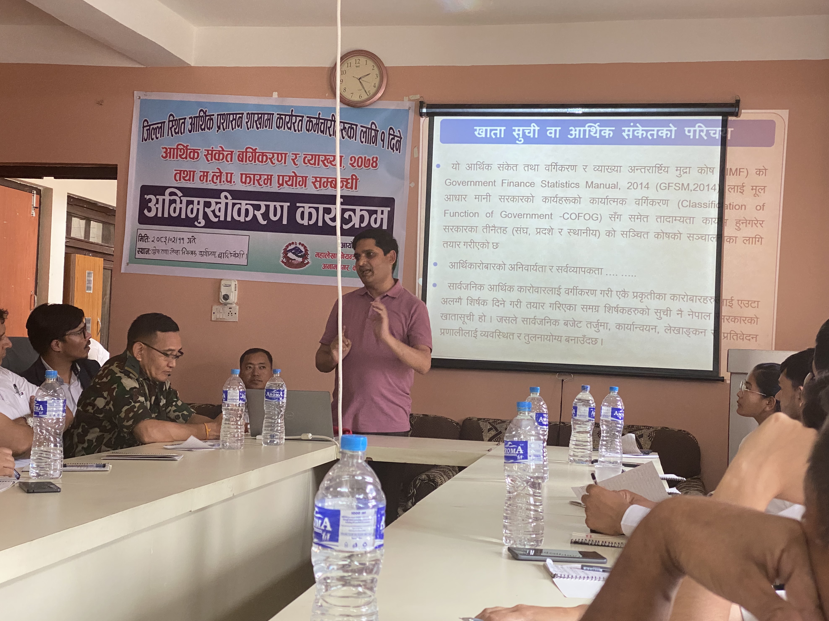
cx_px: 409
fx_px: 1269
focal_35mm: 53
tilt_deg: +1.9
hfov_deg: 36.2
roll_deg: -2.8
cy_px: 313
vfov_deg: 27.5
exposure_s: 1/60
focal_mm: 6
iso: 200
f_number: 2
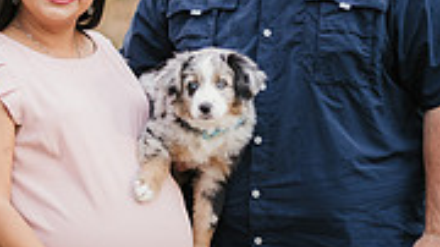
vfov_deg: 9.2
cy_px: 37
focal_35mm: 131
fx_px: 1527
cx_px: 159
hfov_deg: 16.4
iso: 400
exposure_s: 1/250
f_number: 1.8
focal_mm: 50
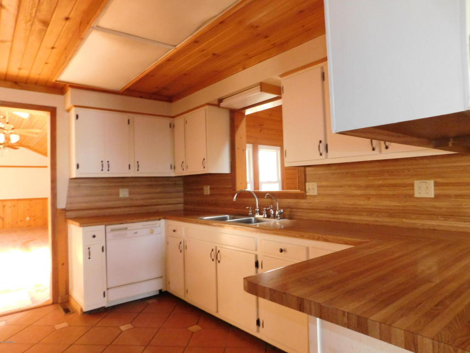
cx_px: 235
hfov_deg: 73.9
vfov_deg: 58.9
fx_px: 312
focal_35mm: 23
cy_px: 176
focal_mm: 4
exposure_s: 1/20
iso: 800
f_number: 3
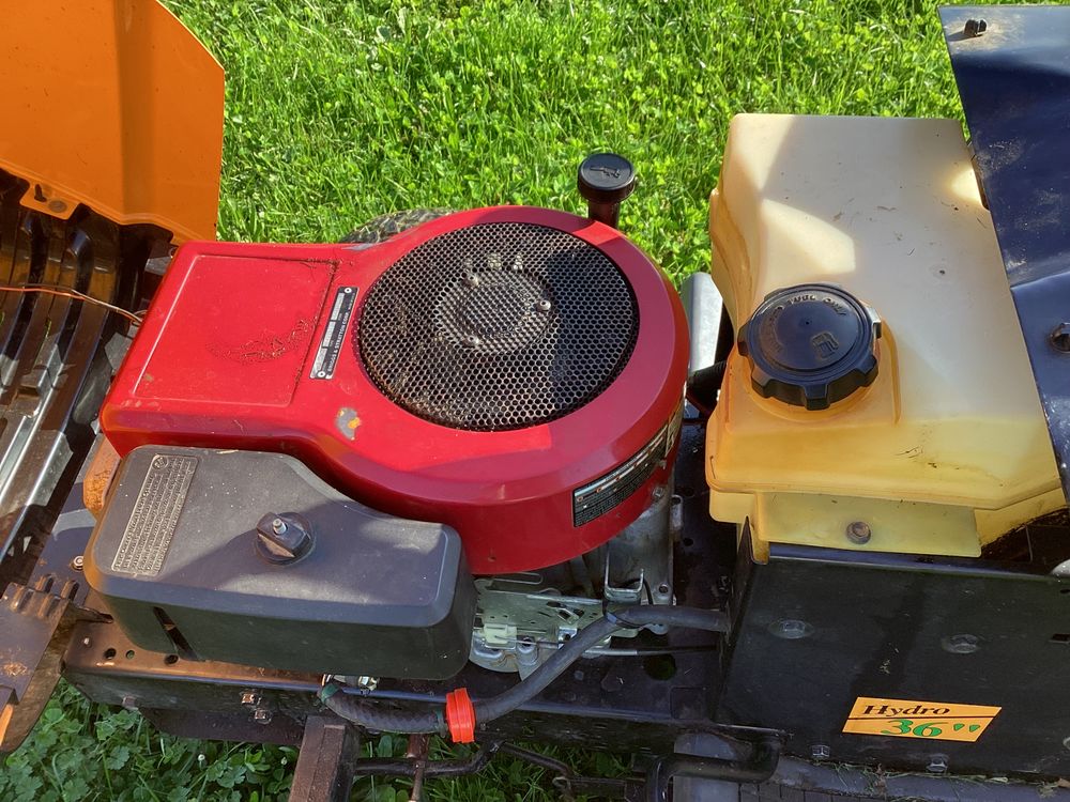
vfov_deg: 45.4
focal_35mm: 31
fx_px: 958
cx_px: 535
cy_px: 401
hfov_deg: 58.4
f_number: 2.4
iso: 25
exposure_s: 1/177
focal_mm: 3.3
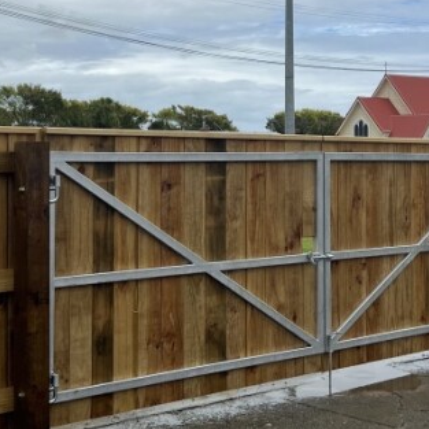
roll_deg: +0.3
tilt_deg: +1.6
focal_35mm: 66
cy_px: 140
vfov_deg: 25.9
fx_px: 925
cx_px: 173
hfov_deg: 26.1
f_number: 1.5
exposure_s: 1/6993
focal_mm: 5.7
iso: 50
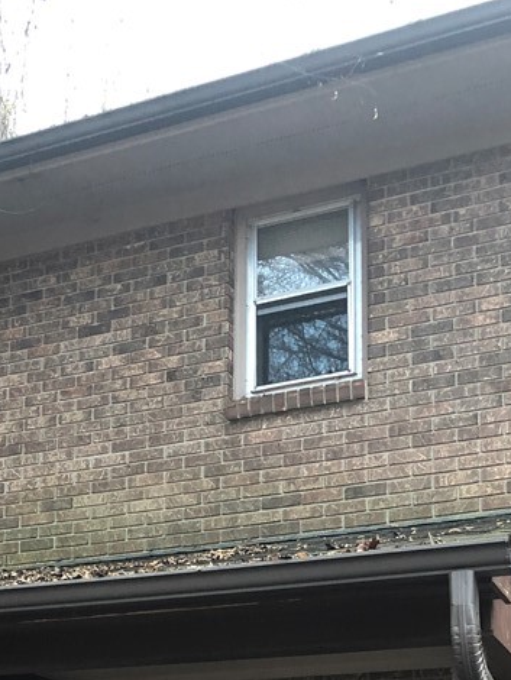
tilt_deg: +10.3
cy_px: 715
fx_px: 1200
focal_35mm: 61
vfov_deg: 29.1
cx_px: 180
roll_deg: -0.2
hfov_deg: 24.0
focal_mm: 3.99
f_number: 1.8
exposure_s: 1/15
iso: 64
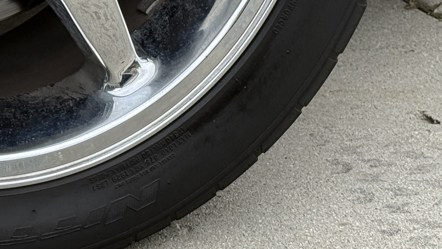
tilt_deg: -12.7
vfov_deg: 8.1
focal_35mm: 145
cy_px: -198
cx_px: -12
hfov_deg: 14.6
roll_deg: +0.1
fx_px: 1699
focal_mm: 6.76
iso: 100
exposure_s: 1/1330
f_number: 1.78
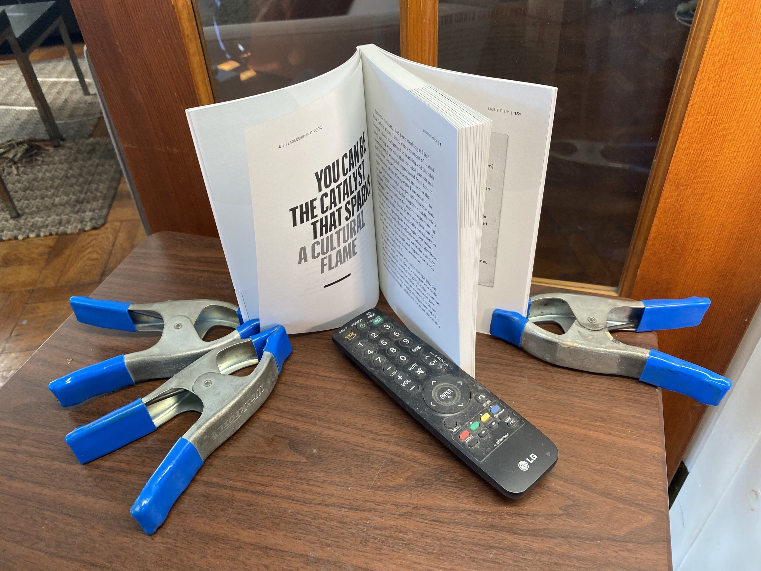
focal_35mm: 26
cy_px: 286
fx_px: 572
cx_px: 380
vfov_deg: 53.1
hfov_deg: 67.3
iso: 64
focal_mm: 4.25
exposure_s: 1/60
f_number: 1.8
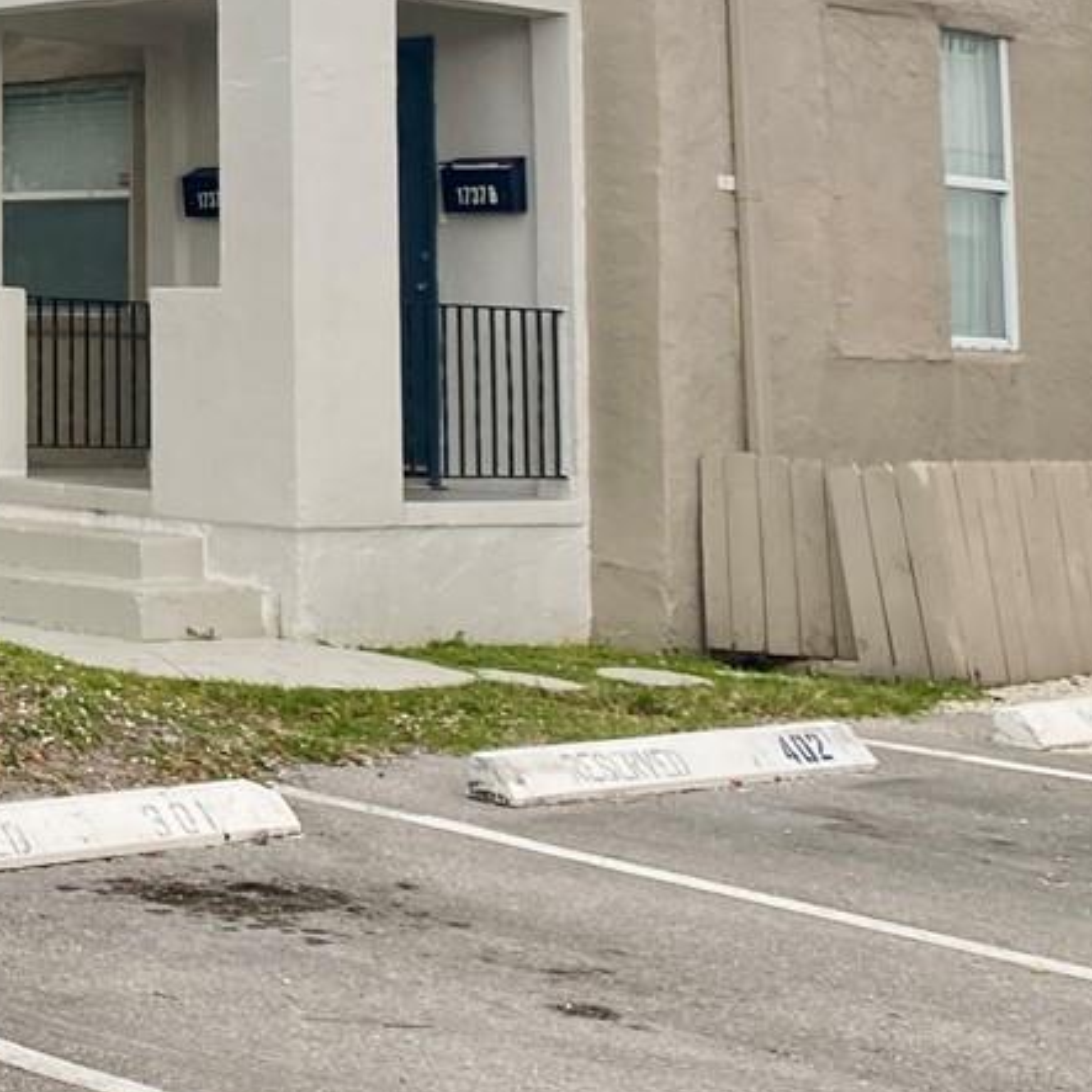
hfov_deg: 19.1
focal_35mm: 83
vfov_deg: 19.8
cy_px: -153
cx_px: -389
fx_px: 2962
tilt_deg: +8.7
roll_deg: -1.6
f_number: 1.8
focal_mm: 4.25
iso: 32
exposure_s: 1/189
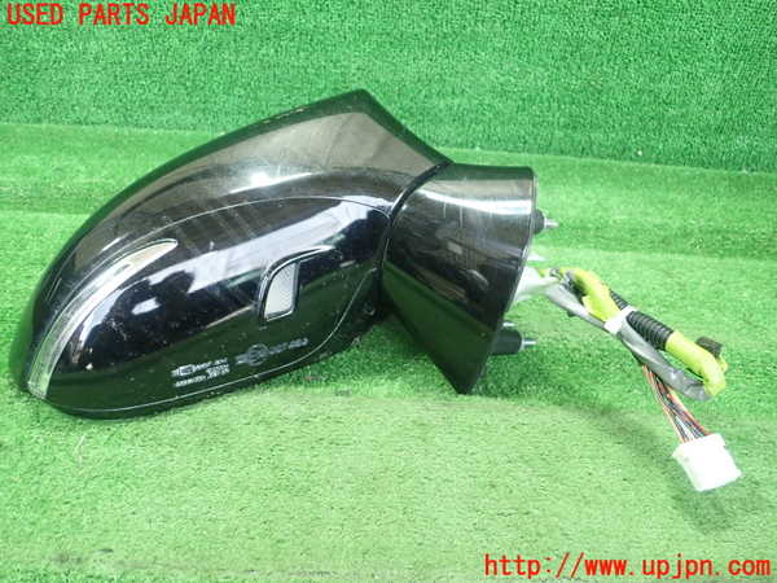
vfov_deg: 46.8
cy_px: 292
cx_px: 388
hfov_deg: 60.0
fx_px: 673
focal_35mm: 30
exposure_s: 1/125
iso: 800
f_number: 2.3
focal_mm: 5.5
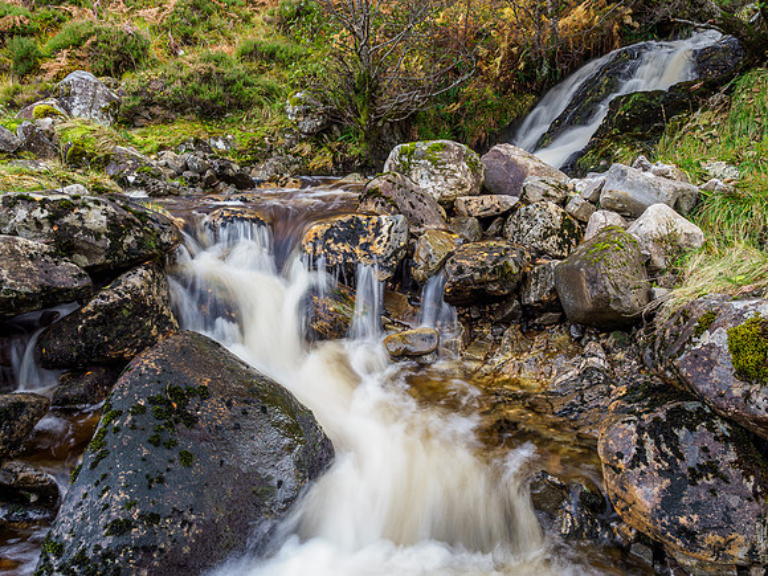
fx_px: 532
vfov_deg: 56.8
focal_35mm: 24
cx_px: 384
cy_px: 288
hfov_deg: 71.6
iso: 64
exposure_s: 1/4
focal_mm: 12
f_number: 7.1
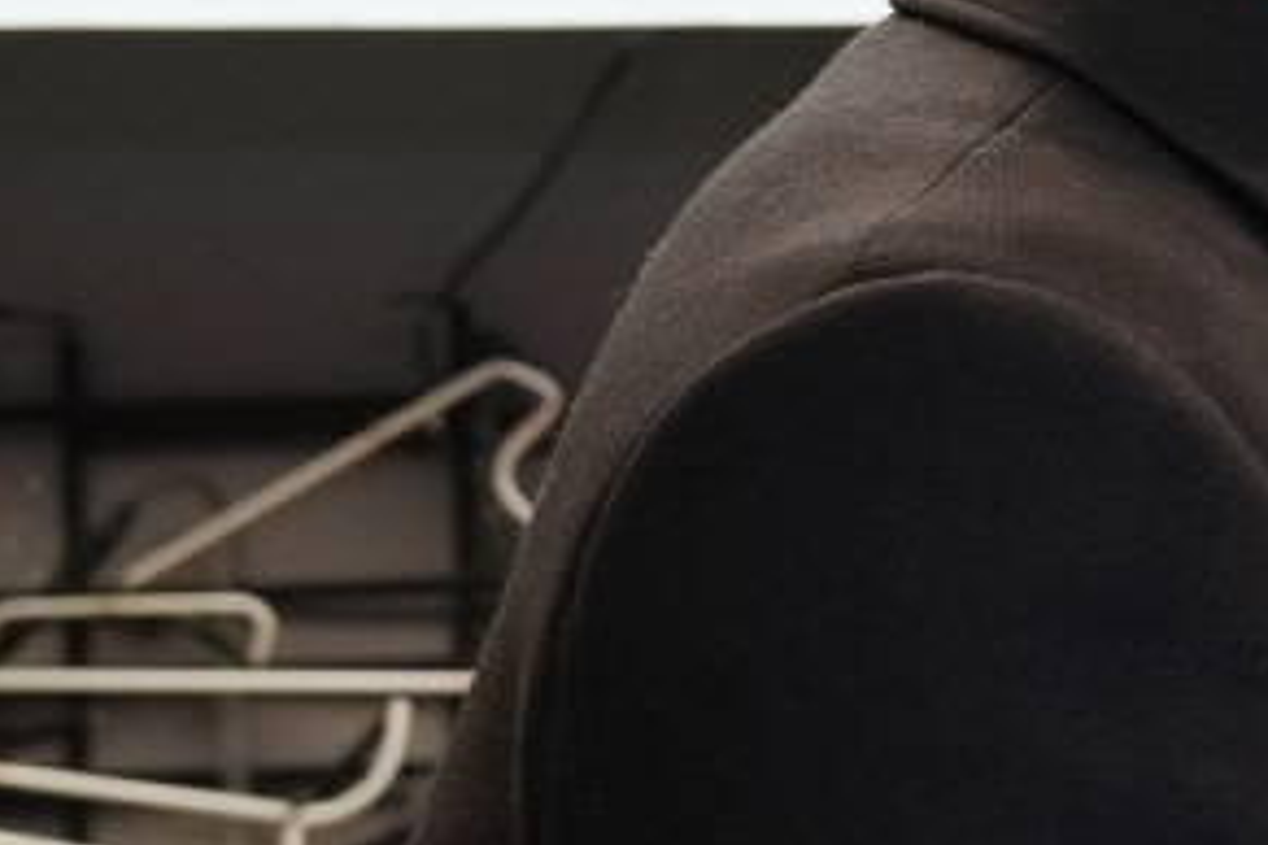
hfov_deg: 8.9
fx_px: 7185
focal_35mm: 204
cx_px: 3277
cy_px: 466
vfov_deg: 6.7
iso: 1000
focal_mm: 33
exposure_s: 1/160
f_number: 4.5
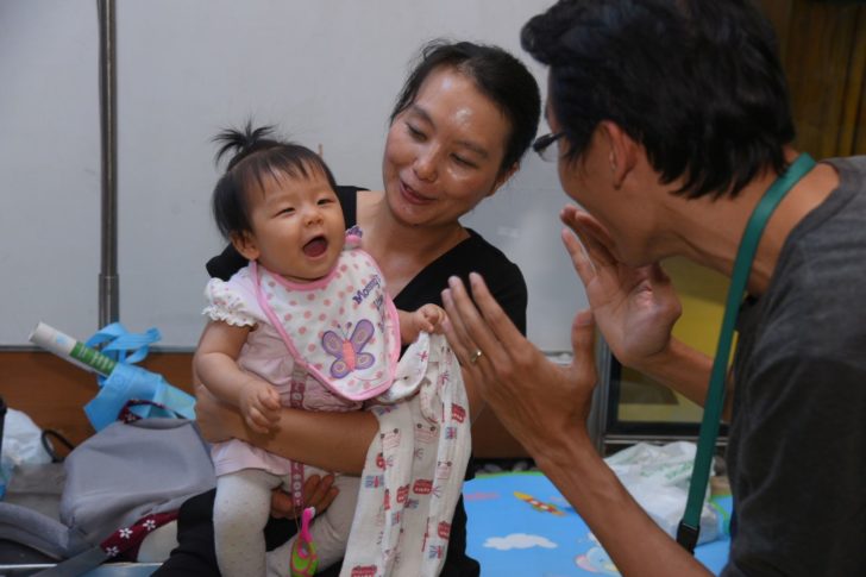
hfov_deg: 30.5
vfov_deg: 20.6
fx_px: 1587
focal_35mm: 66
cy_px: 288
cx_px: 433
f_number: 5
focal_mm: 66
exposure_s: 1/125
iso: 1250
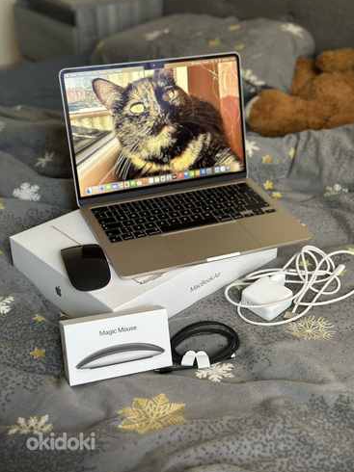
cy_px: 234
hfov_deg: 29.7
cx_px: 180
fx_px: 669
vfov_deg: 38.9
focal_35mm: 49
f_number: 1.78
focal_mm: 6.86
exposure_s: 1/60
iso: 200
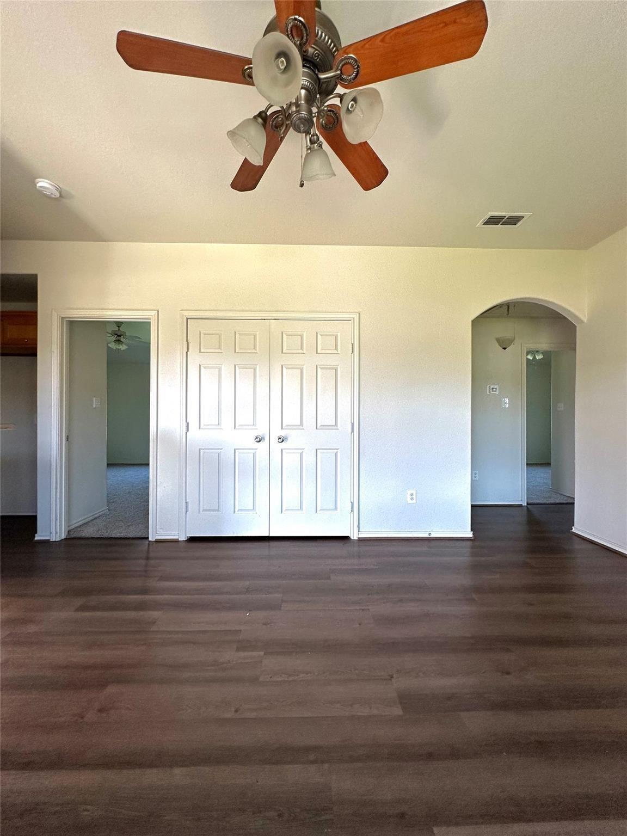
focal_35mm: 14
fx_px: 338
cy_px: 418
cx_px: 314
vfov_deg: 102.1
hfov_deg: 85.7
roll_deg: -0.8
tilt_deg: +1.0
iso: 160
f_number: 2.2
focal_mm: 2.22
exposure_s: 1/118
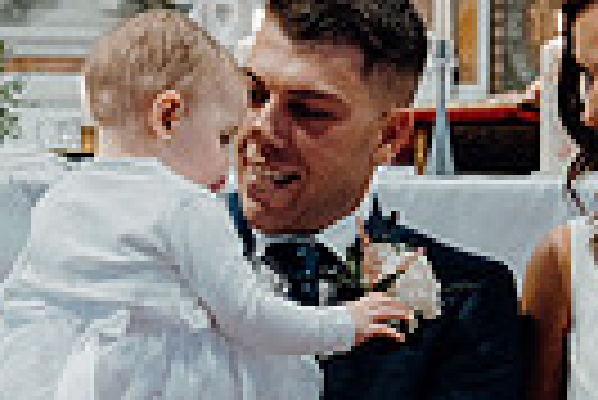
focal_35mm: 218
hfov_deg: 9.4
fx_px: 3625
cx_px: 414
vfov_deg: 6.3
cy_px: 542
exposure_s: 1/160
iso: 2500
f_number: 3.5
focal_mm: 50
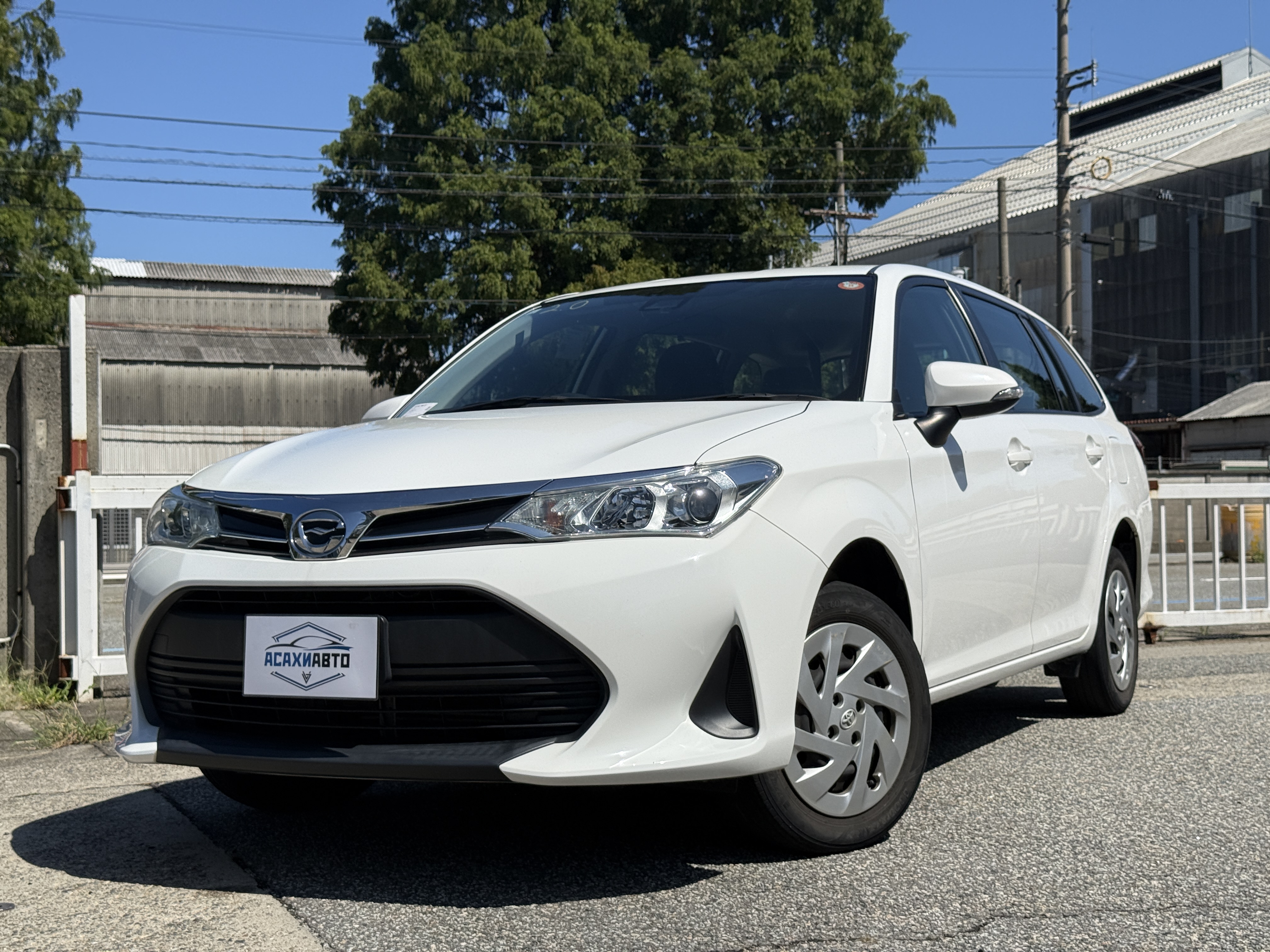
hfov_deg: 39.7
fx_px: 1761
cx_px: 635
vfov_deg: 30.3
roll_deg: +1.1
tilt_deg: +1.6
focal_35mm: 48
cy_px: 476
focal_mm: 6.76
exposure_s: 1/11364
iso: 64
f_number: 1.78
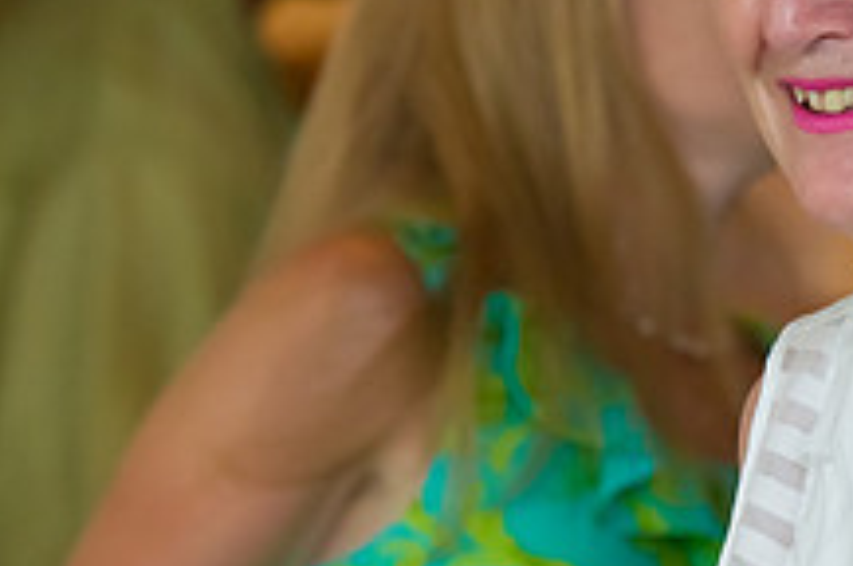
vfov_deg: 3.1
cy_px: 136
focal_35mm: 449
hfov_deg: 4.6
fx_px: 10623
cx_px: 884
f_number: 3.2
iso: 1600
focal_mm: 112
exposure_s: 1/160
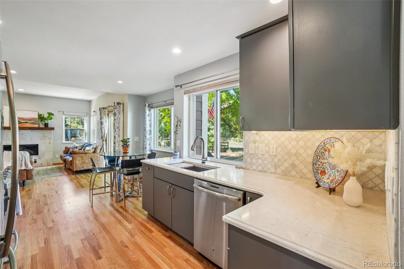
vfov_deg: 77.3
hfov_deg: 100.4
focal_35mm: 15
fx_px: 168
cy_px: 134
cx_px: 202
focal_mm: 10
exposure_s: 1/8
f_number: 8
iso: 400
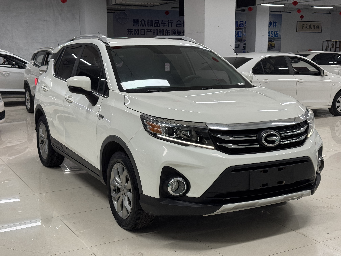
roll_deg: +0.3
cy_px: 128
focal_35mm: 48
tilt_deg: -9.6
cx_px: 170
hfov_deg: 39.7
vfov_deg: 30.3
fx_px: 473
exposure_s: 1/100
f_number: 1.78
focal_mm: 6.76
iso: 125
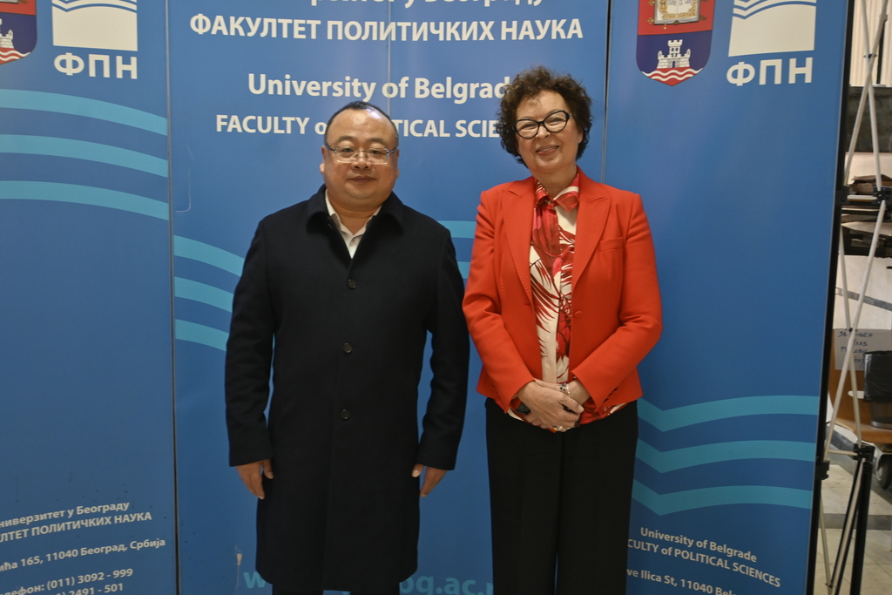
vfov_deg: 35.5
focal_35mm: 38
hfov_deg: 51.3
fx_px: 929
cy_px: 298
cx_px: 446
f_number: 4.2
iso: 500
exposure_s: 1/13
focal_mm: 25
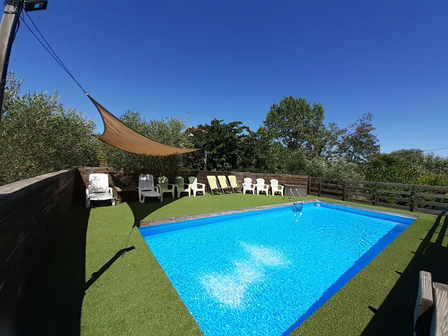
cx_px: 224
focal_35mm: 13
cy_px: 168
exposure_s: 1/1577
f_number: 2.2
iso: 40
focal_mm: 1.13
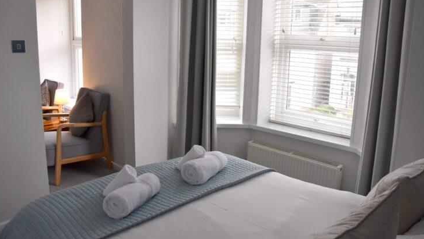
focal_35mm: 29
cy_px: 102
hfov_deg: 66.1
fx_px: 326
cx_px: 211
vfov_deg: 40.1
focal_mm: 18
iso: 800
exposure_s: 1/125
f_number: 5.6
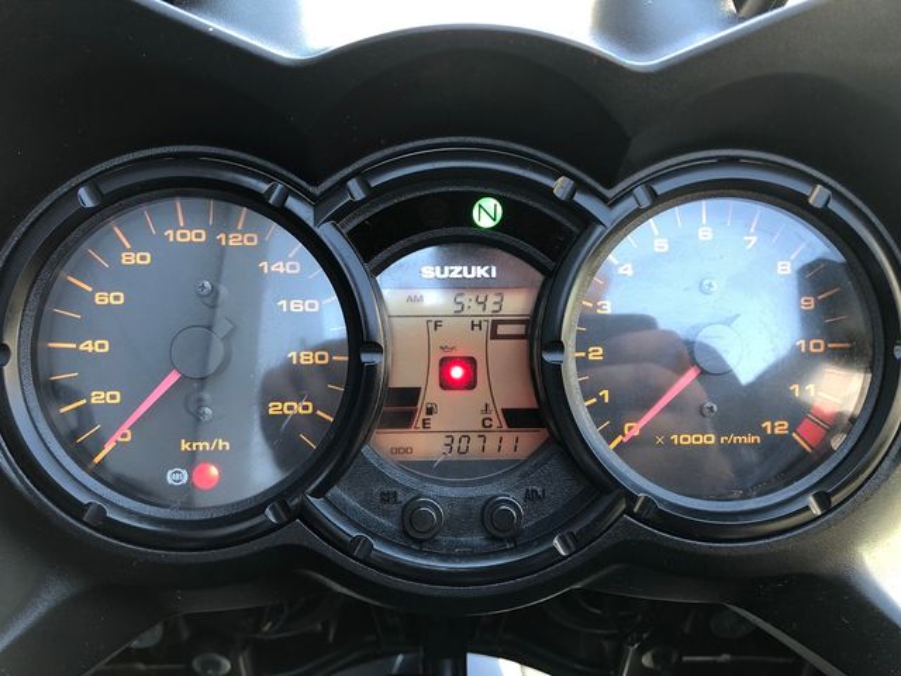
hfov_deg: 63.4
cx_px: 450
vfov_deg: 49.7
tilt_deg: -35.9
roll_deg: +1.1
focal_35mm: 28
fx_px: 729
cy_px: 338
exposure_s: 1/30
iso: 25
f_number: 1.8
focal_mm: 3.99
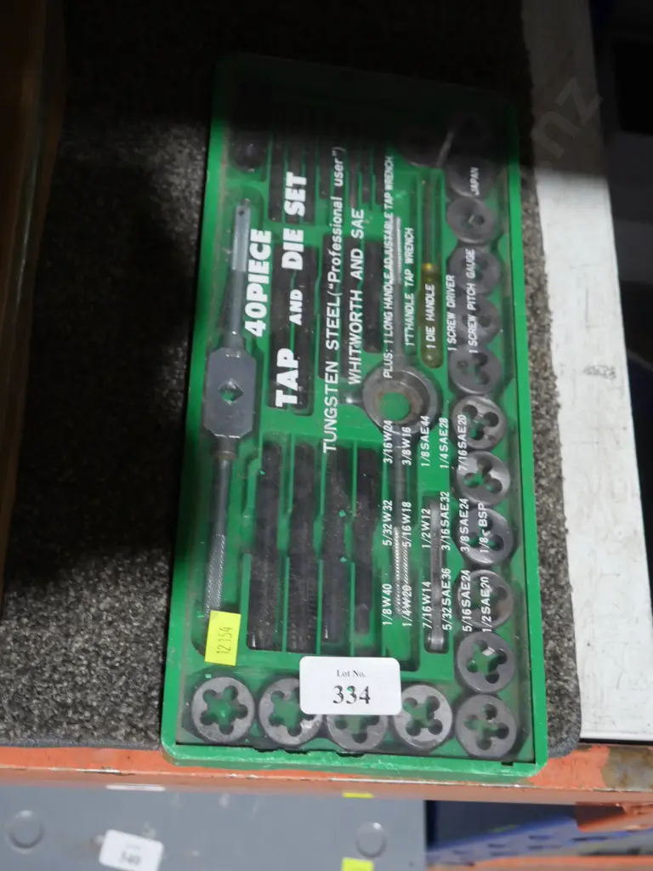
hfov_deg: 32.9
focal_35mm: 44
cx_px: 326
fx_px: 1107
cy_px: 436
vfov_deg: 42.9
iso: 640
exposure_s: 1/60
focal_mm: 22
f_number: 4.7
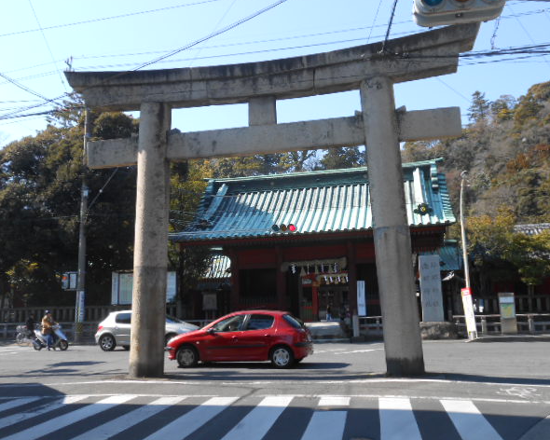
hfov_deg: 50.3
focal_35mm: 36
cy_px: 217
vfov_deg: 41.2
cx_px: 282
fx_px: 586
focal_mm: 6
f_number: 3.9
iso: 80
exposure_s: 1/320
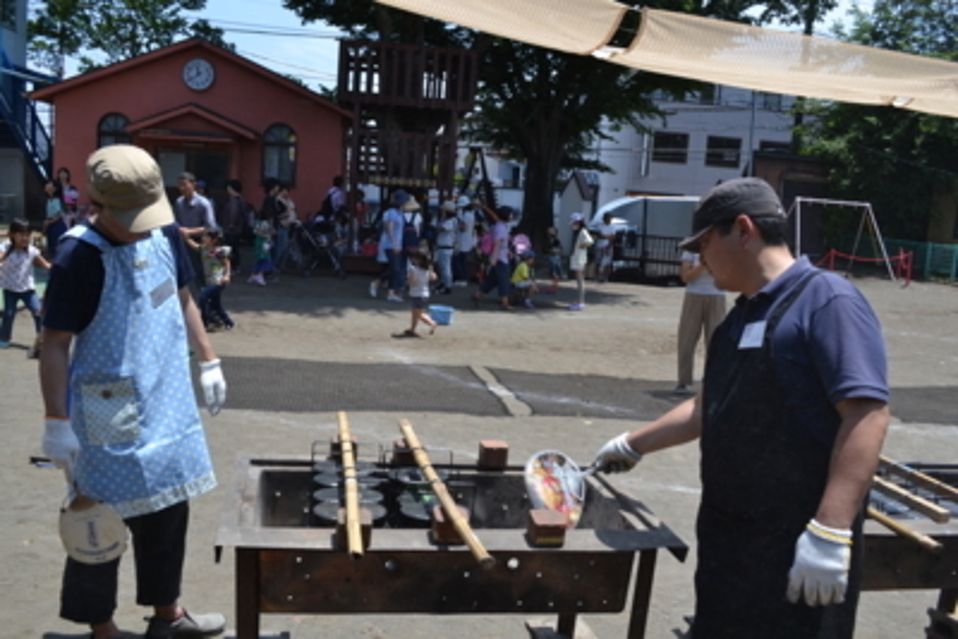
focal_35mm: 30
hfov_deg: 61.9
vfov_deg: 43.6
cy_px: 320
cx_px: 479
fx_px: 799
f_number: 7.1
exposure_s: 1/200
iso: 100
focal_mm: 20
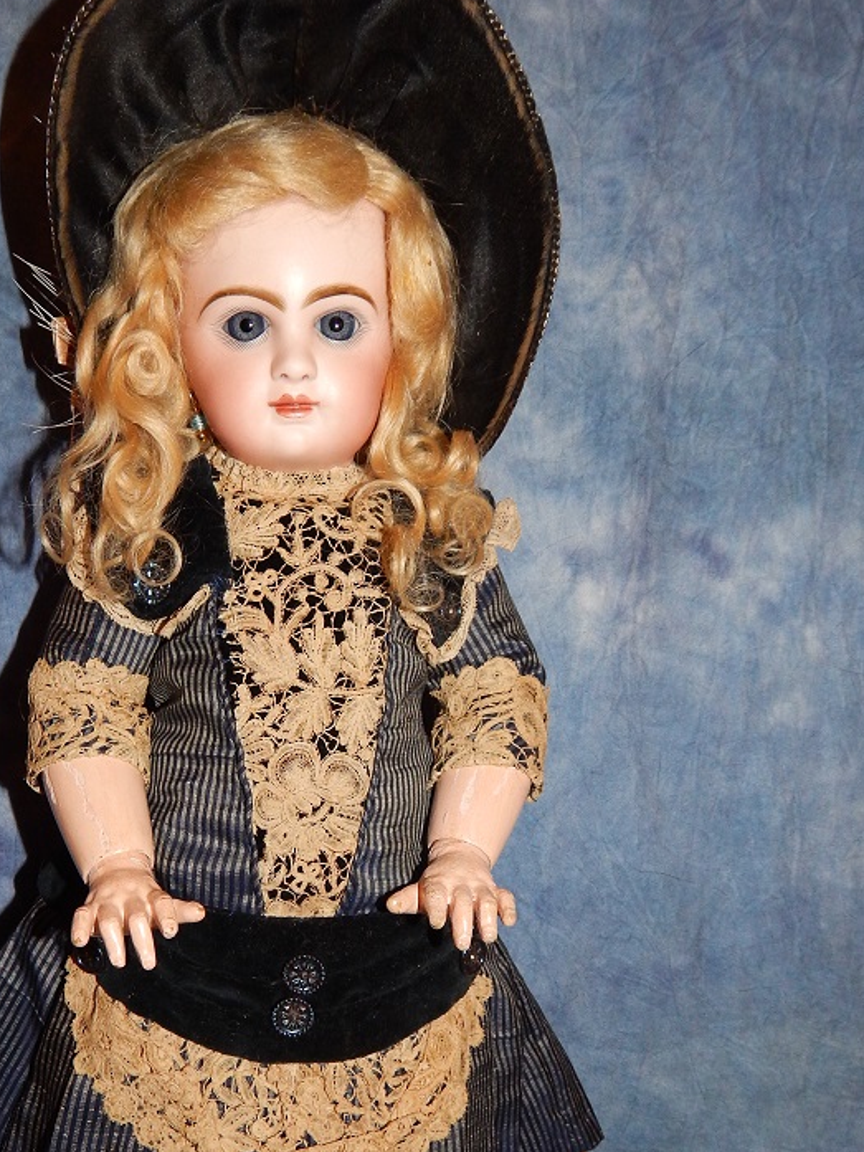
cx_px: 287
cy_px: 721
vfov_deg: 54.7
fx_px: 1098
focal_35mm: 33
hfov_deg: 42.4
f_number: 3
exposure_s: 1/30
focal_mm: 4
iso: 200
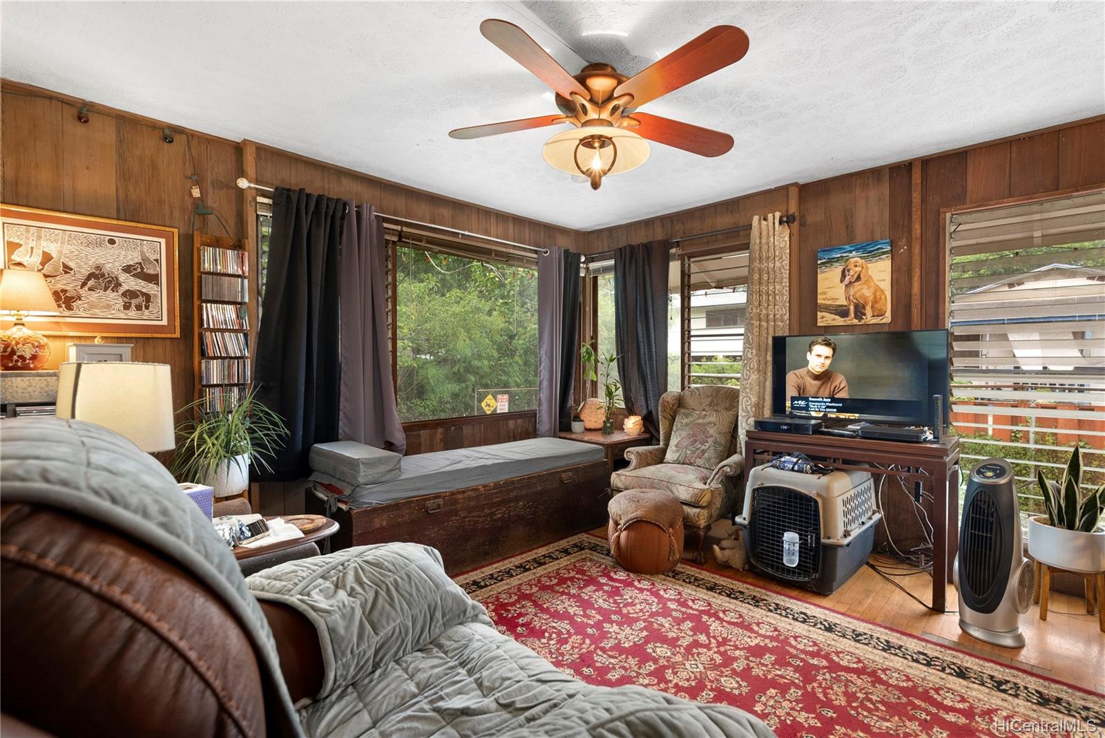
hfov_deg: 96.7
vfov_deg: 73.8
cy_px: 369
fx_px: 491
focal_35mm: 16
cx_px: 552
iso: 320
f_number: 5.6
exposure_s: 1/3
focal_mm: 16
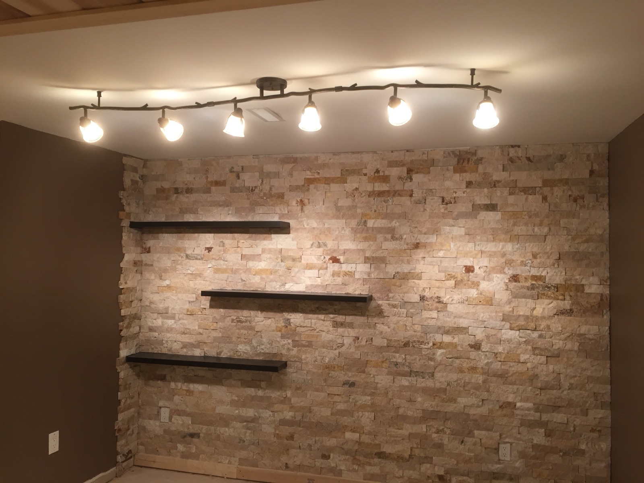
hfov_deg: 61.7
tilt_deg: +0.0
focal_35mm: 29
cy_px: 242
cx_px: 322
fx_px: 540
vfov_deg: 48.2
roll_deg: -1.4
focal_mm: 4.15
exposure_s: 1/30
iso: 64
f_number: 2.2
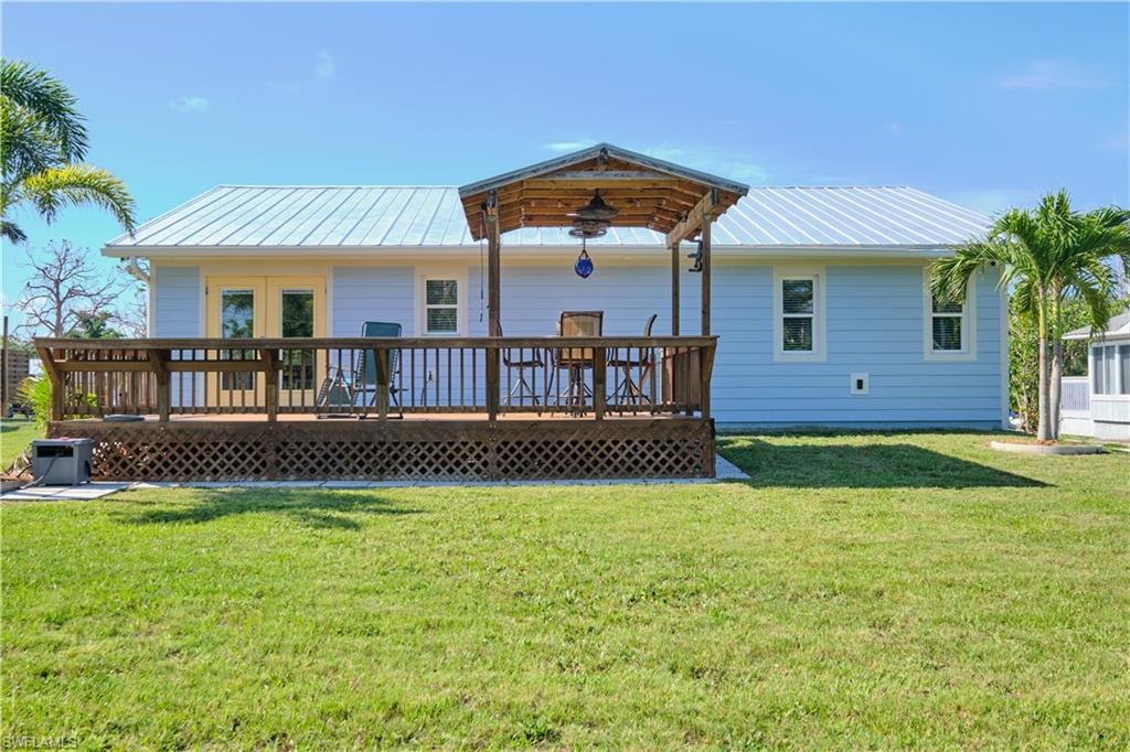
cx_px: 565
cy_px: 376
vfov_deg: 39.9
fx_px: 1035
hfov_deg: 57.2
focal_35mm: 33
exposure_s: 1/400
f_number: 8
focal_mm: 21.9
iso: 400
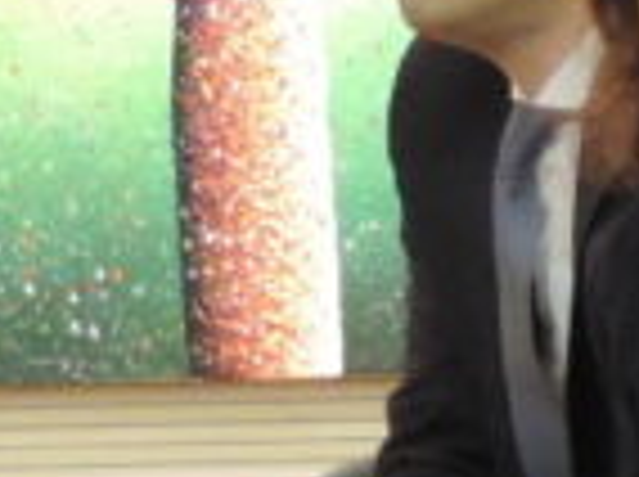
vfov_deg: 2.7
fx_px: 9988
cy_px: 832
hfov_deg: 3.6
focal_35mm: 542
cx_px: 1678
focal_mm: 13.3
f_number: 3.9
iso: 800
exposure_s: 1/10
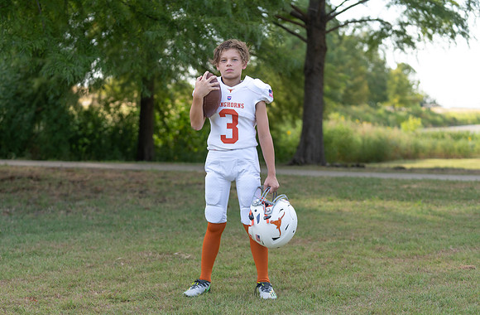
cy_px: 169
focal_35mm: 78
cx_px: 240
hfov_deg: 26.2
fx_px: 1032
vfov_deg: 17.3
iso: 100
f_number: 2.8
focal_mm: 72
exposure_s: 1/400
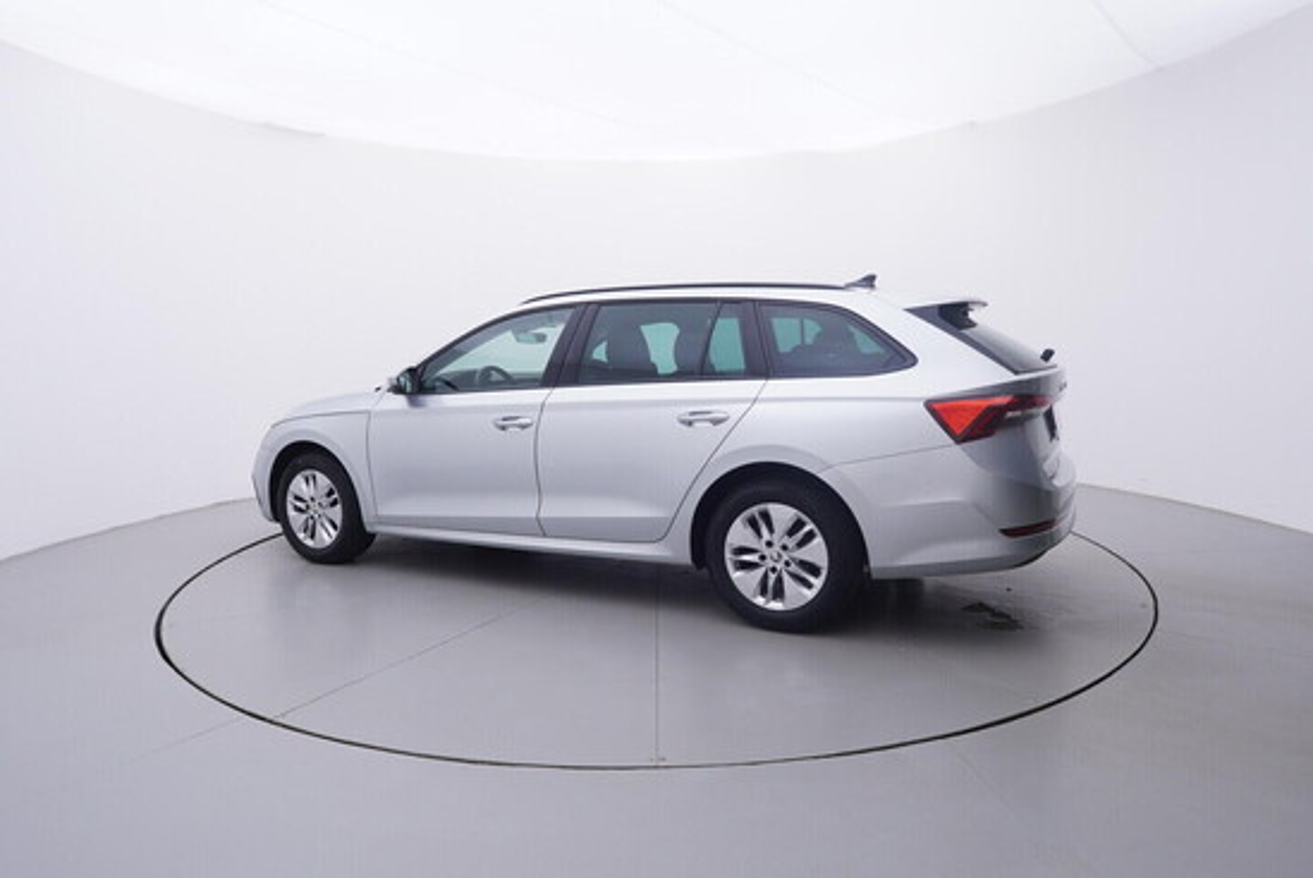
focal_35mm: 22
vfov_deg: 56.2
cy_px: 439
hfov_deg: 77.3
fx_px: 821
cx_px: 656
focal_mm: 15
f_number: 5
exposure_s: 1/80
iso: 200
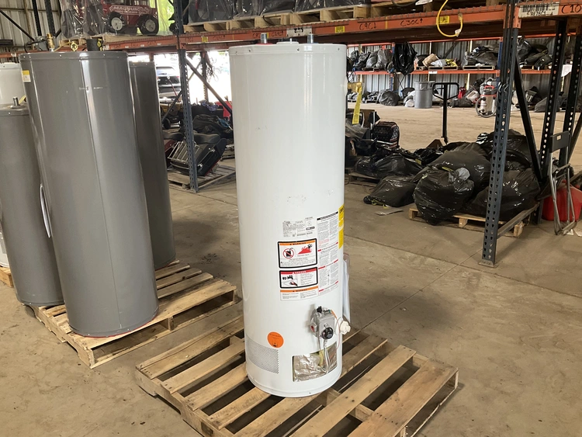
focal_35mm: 29
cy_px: 218
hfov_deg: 61.6
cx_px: 291
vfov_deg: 48.3
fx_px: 488
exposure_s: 1/60
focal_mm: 3
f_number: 1.8
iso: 64
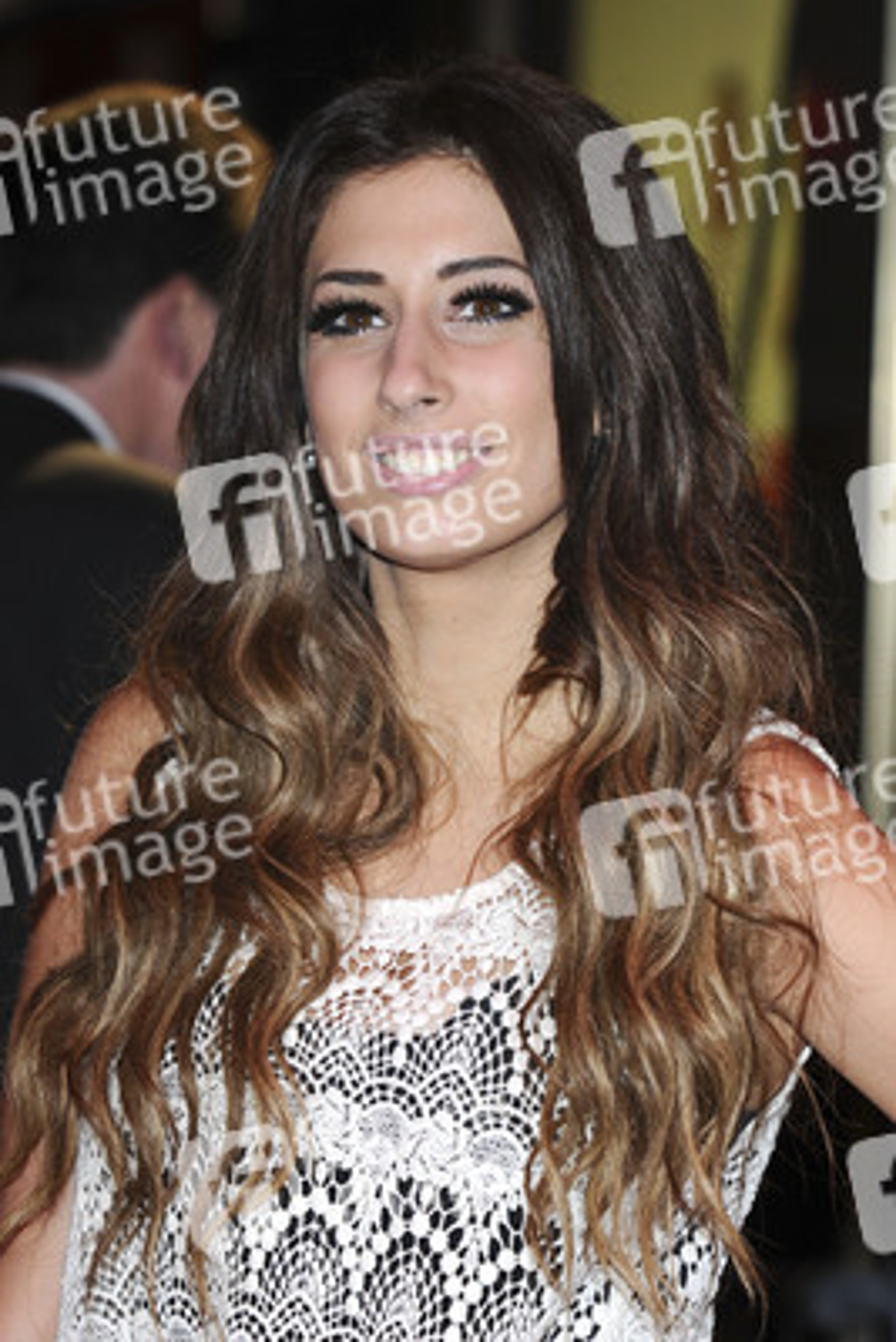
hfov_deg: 8.7
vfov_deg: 13.0
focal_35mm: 158
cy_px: 671
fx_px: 5874
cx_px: 448
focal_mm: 105
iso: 400
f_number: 5
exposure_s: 1/200
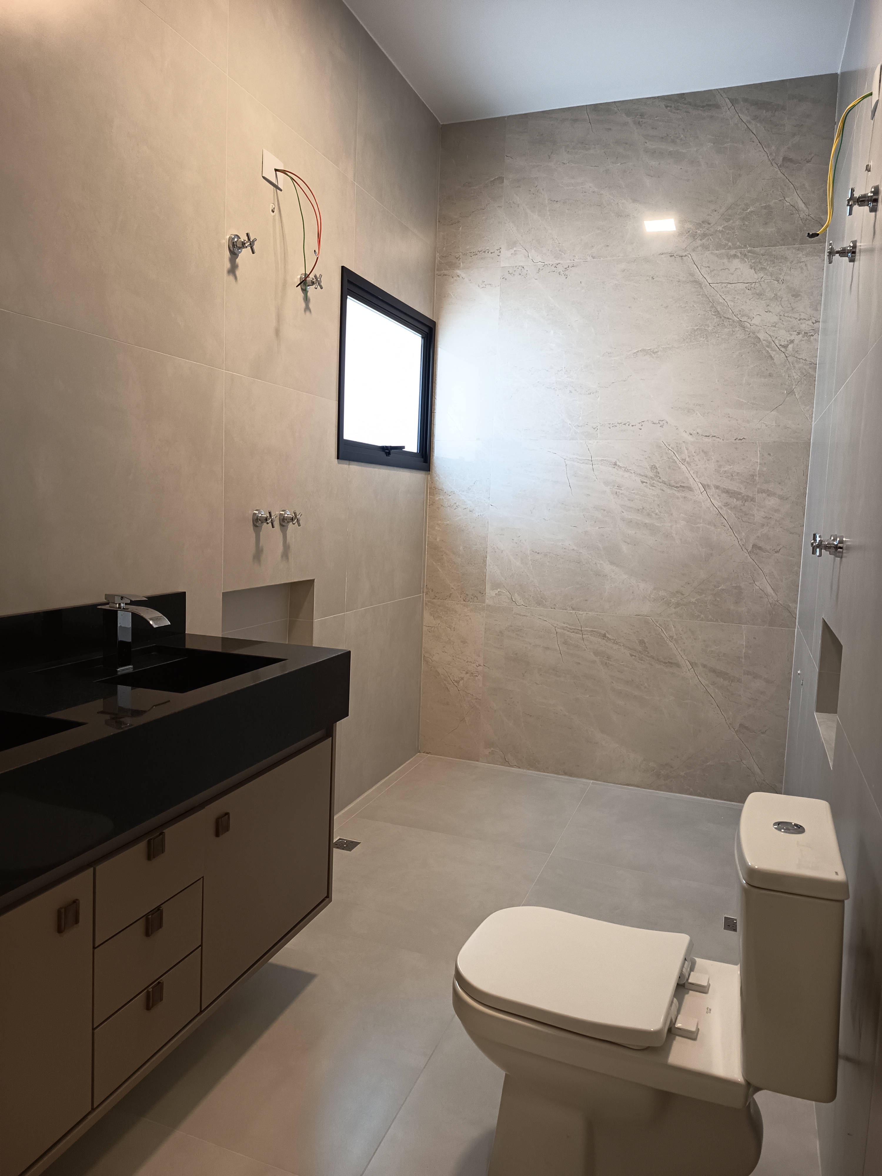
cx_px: 441
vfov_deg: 71.6
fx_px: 815
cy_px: 588
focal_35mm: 24
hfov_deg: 56.8
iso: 385
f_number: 1.7
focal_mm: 5.24
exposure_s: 1/24
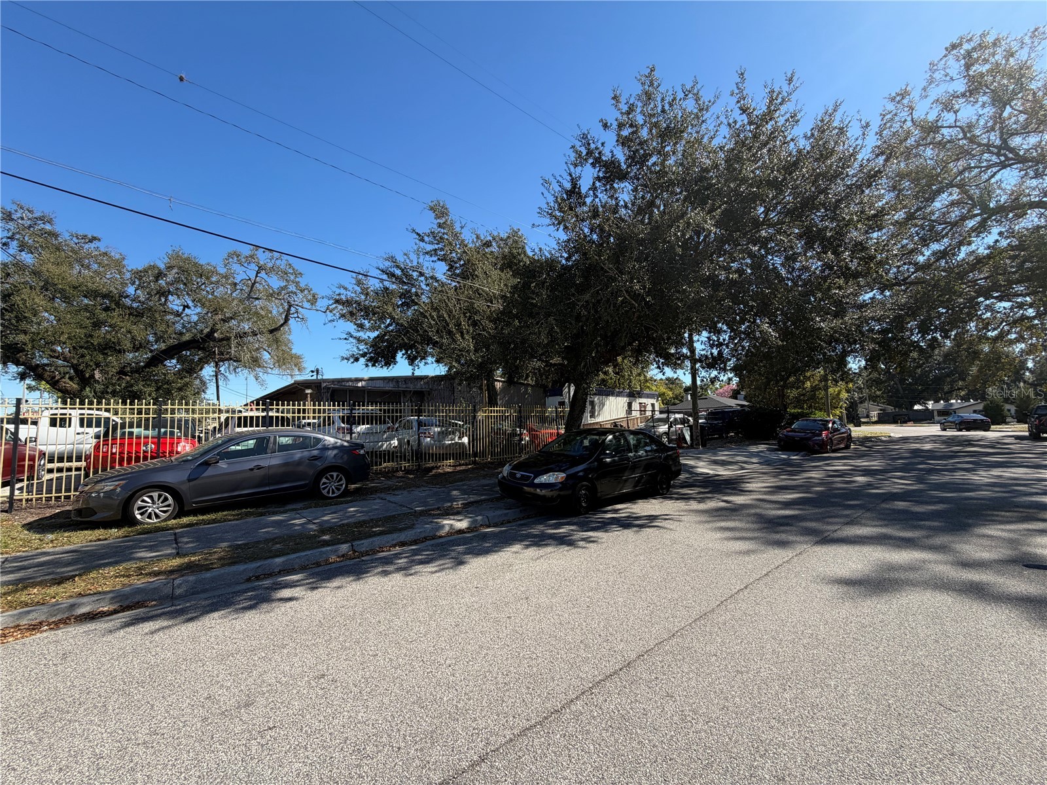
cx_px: 524
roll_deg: +2.4
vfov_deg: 85.7
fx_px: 423
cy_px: 392
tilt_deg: +4.3
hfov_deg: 102.1
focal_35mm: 14
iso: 32
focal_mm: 2.22
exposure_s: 1/770
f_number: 2.2
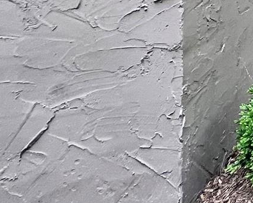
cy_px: -216
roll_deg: +0.3
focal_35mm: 62
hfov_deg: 16.3
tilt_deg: +0.6
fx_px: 464
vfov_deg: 17.1
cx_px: 577
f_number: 1.8
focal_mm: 1.57
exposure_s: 1/99
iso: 50
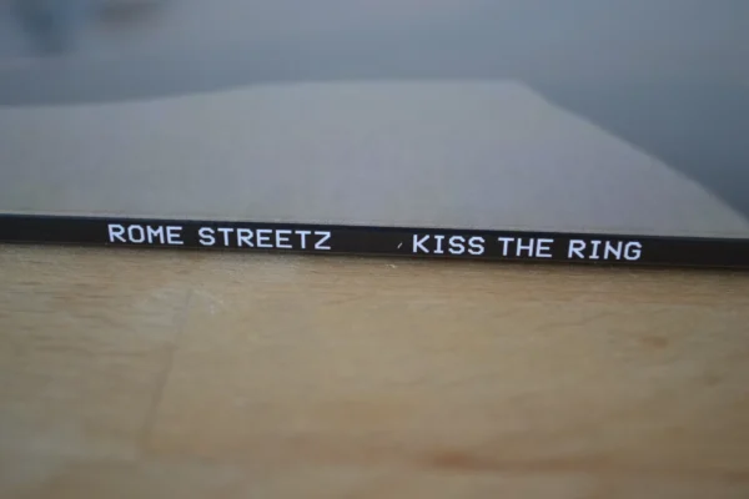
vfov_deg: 20.6
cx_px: 374
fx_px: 1373
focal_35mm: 66
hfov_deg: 30.5
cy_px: 250
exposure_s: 1/15
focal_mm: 44
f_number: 5.3
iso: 800
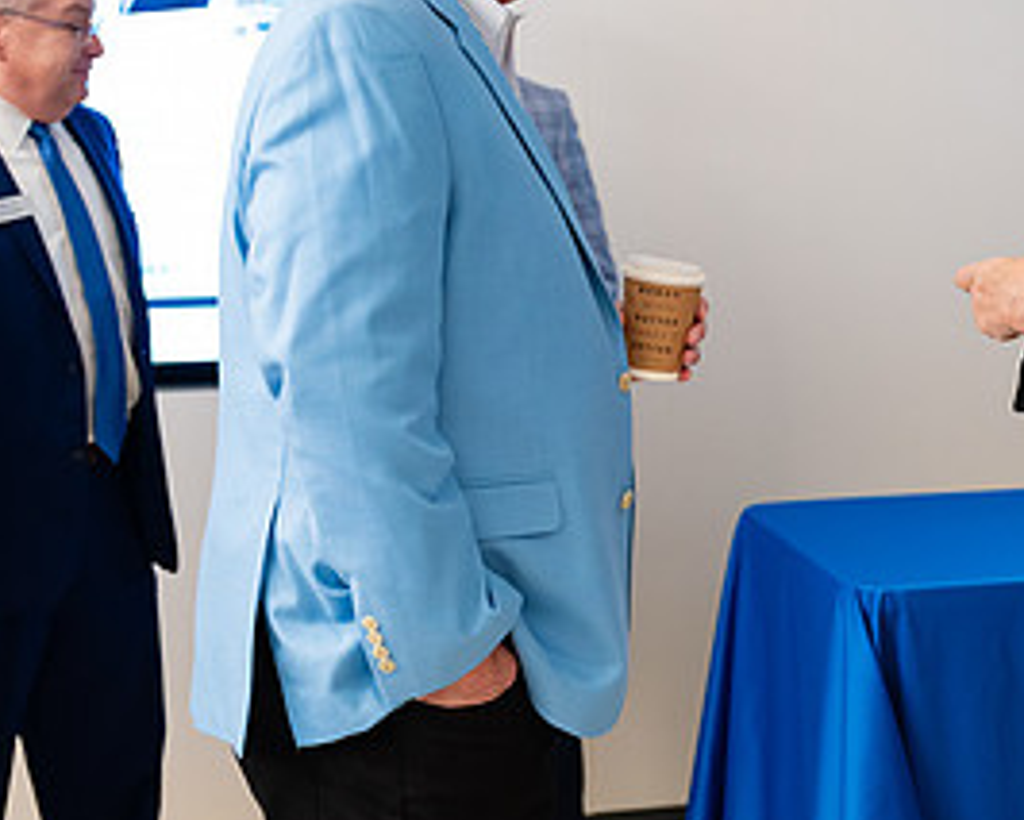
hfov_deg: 21.7
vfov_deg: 17.6
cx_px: 835
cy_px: 266
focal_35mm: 87
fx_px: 2638
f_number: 3.2
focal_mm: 41
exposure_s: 1/200
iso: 1600
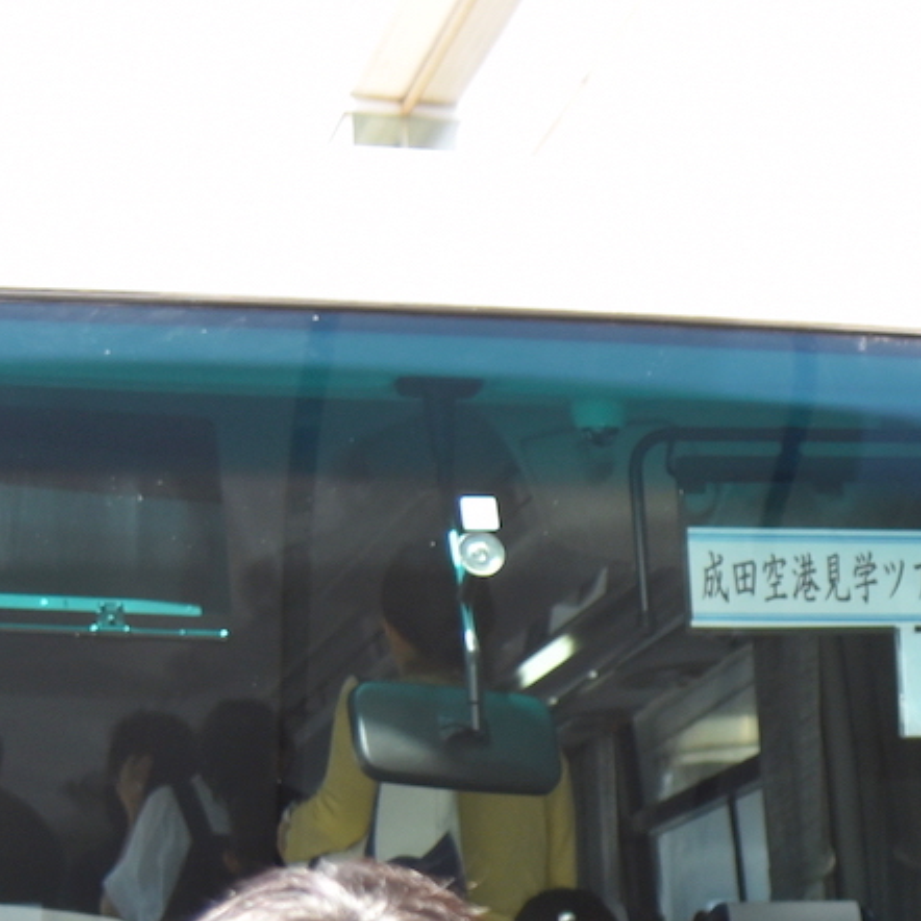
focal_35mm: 170
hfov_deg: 9.9
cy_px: 1192
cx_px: 1488
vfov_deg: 10.1
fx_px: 5117
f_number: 4
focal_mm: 46
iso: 800
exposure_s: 1/800
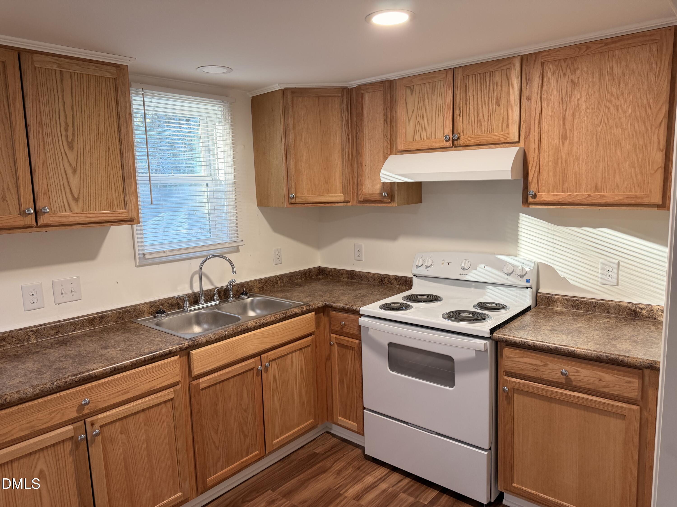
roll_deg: +1.3
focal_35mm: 24
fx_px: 469
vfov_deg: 56.8
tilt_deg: -7.2
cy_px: 254
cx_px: 338
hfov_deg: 71.6
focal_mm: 6.76
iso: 200
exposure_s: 1/120
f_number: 1.78
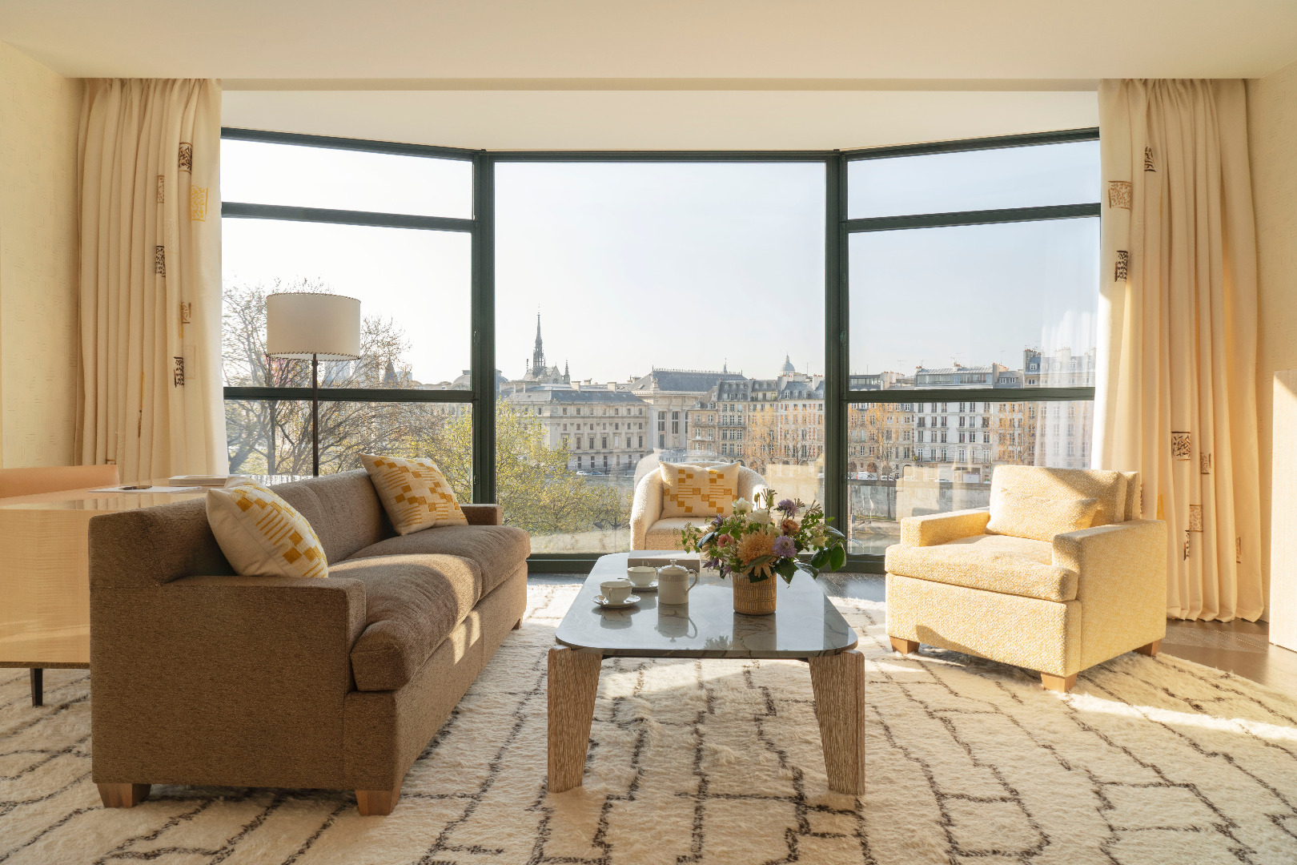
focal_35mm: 24
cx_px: 648
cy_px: 432
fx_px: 865
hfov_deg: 73.7
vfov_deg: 53.1
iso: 200
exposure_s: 1/8
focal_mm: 24
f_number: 13
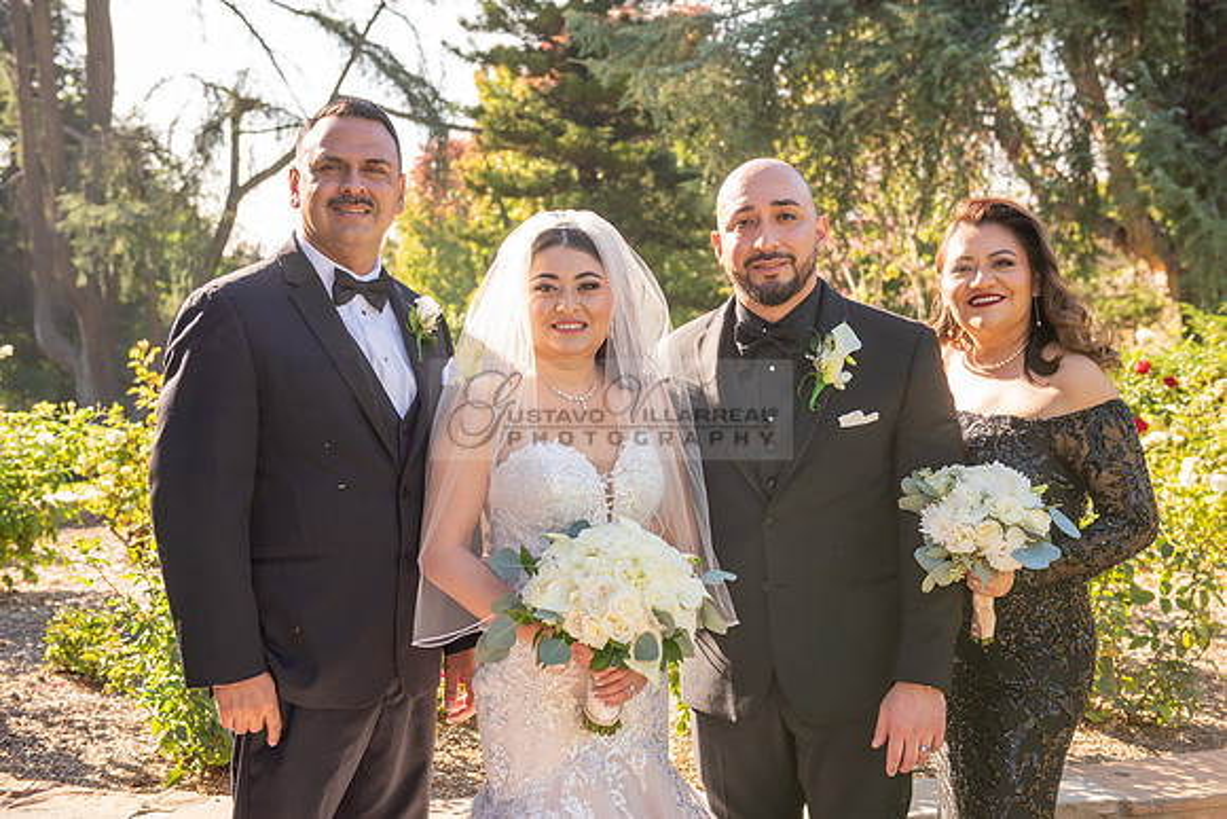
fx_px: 1773
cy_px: 410
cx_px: 614
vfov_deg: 26.0
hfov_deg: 38.2
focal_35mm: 52
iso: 200
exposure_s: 1/250
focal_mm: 52
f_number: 5.6
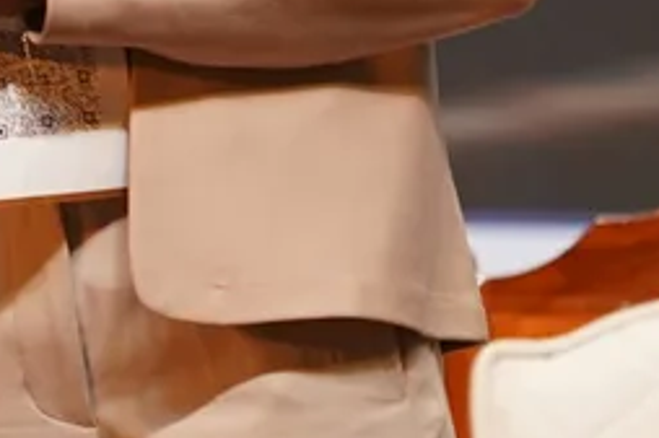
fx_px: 11708
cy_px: -647
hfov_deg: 3.2
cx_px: -885
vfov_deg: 2.1
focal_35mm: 640
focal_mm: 85
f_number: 2.2
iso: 250
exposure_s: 1/100
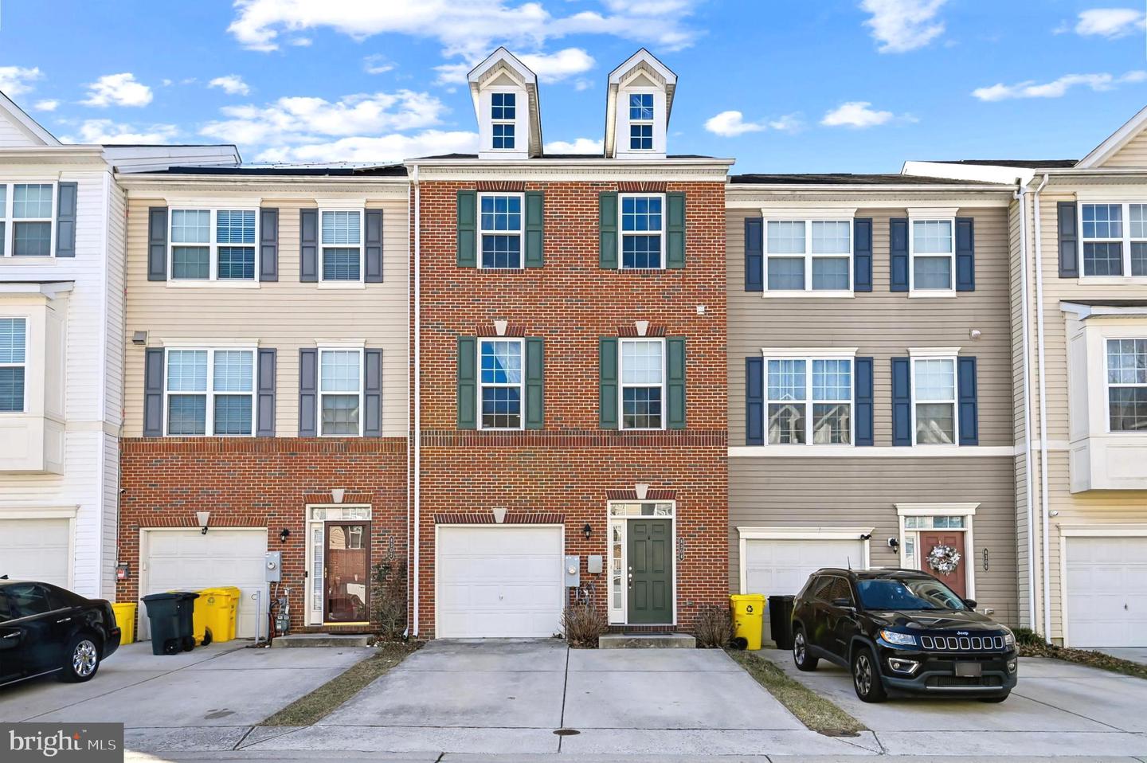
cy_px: 382
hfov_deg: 86.9
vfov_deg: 64.5
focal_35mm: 19
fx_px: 605
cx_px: 574
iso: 100
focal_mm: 19
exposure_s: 1/320
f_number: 6.3
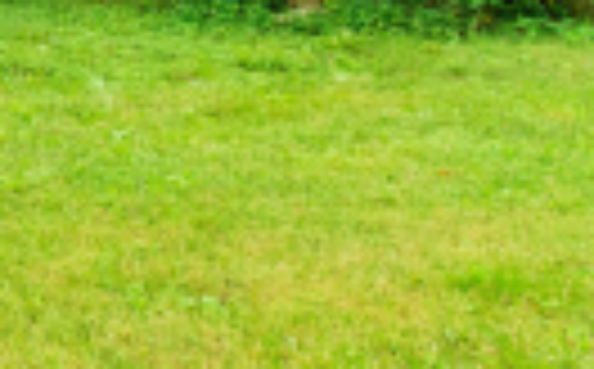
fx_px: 1406
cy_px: -346
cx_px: -742
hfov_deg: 15.7
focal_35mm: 87
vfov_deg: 13.1
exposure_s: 1/80
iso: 400
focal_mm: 10
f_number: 10
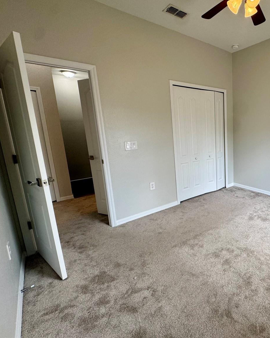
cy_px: 162
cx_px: 223
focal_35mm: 19
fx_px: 190
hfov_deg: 63.5
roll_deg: +0.8
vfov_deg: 83.2
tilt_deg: -11.9
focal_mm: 2.22
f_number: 2.2
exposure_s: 1/120
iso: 80
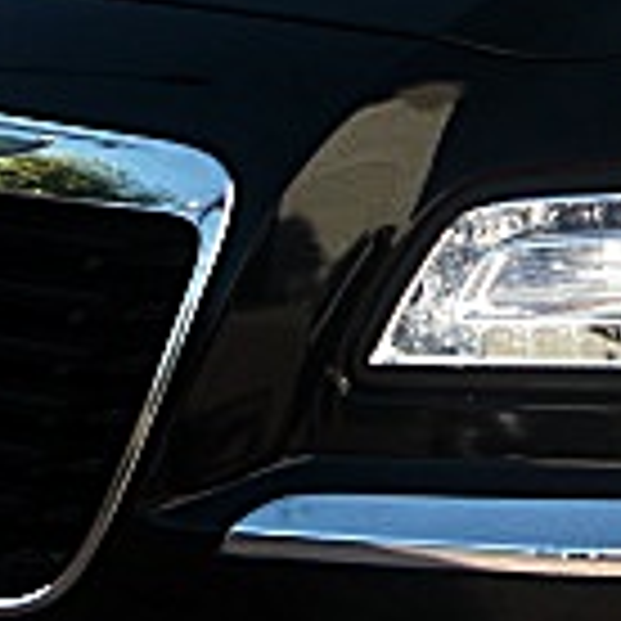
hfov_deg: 11.6
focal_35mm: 148
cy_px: 158
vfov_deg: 11.8
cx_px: 680
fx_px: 3004
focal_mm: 6.3
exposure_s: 1/200
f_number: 2.8
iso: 50
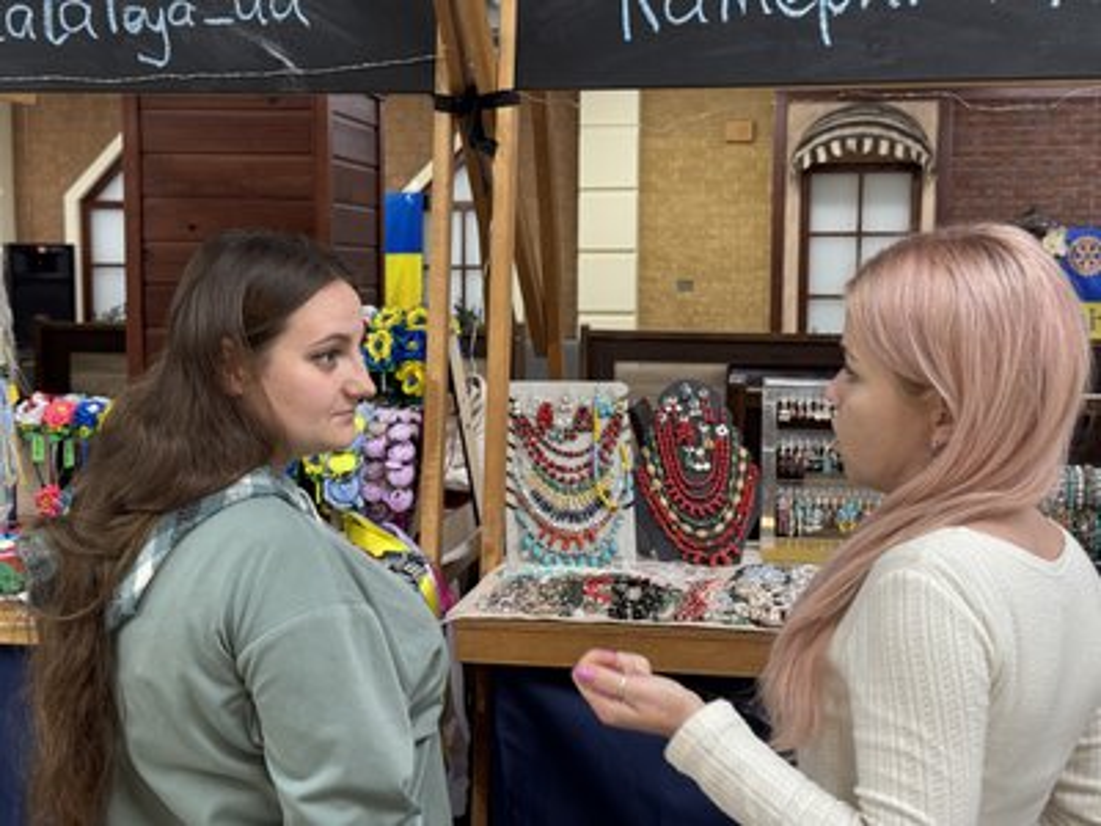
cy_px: 413
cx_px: 550
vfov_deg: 30.3
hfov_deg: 39.7
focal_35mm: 48
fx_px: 1527
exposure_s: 1/50
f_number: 1.78
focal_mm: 6.76
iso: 160
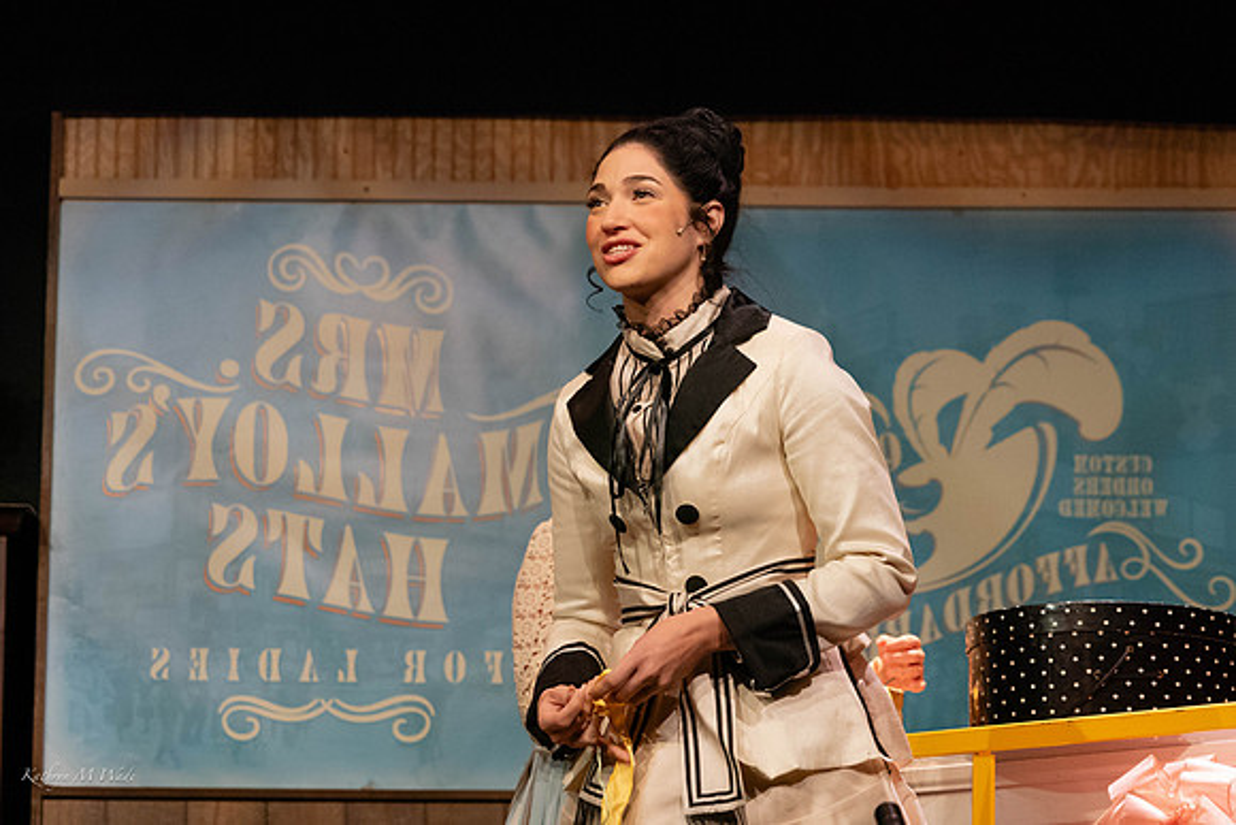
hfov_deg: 17.5
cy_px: 412
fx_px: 4018
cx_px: 618
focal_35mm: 117
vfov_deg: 11.7
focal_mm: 117
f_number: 6.3
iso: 4000
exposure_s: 1/400
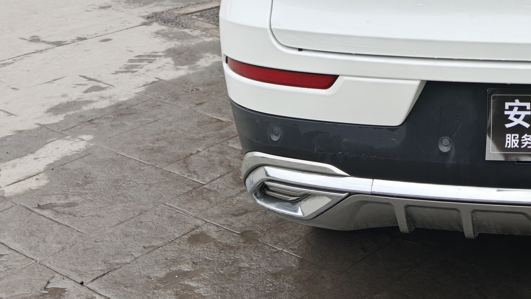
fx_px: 915
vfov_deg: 17.6
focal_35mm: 65
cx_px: 588
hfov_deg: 29.2
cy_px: -67
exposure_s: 1/200
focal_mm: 8.67
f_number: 1.8
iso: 160
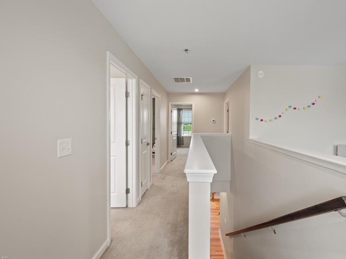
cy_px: 124
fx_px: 160
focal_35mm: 16
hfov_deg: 94.1
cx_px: 193
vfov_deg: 78.0
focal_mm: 14
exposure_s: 1/1.67
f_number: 10
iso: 250
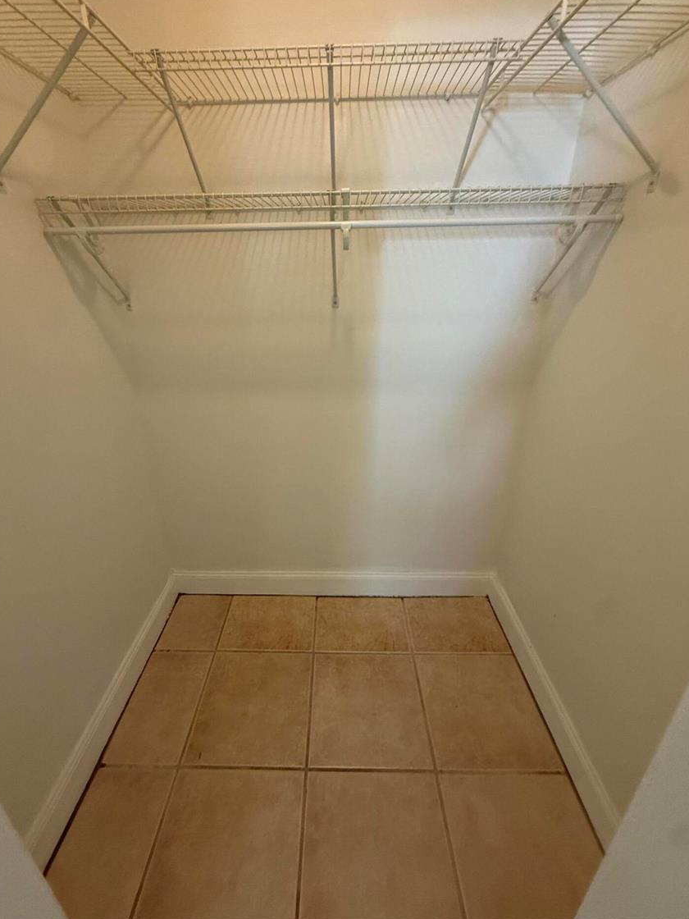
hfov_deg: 81.7
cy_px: 430
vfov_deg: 98.0
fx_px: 398
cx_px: 330
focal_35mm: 15
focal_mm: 2.22
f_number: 2.2
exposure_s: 1/120
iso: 320
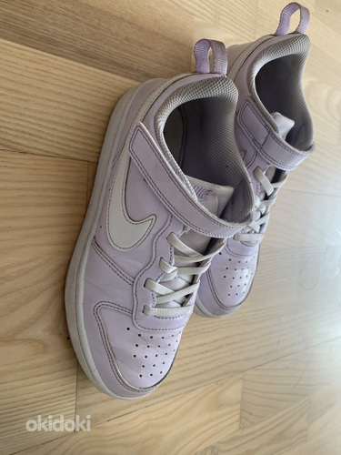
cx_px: 170
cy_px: 228
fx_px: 341
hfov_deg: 53.1
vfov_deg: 67.3
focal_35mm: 26
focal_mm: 4.25
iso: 125
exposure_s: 1/114
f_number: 1.8
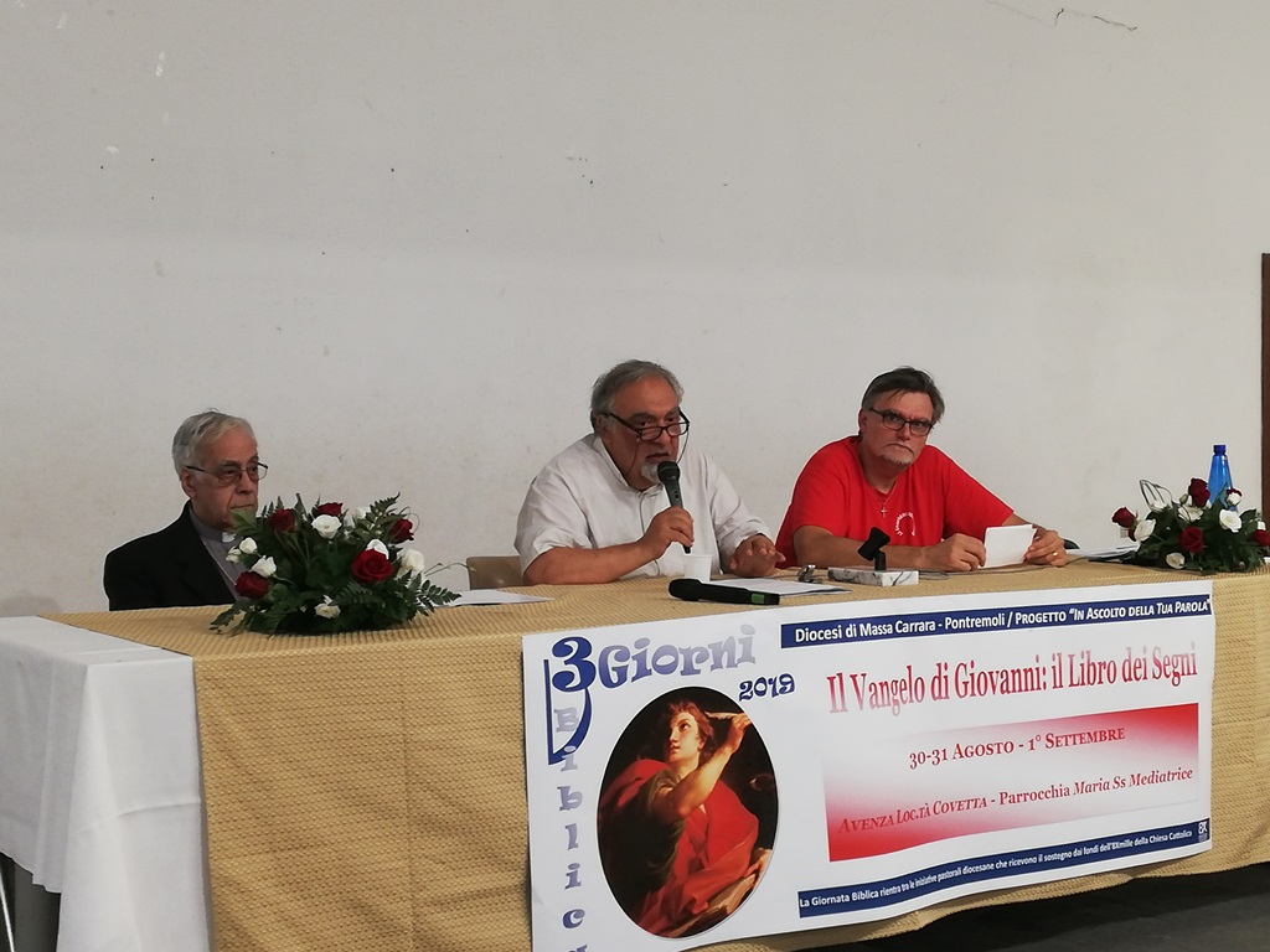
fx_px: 1981
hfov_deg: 35.5
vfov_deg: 27.0
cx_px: 635
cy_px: 476
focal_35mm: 54
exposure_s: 1/33.3
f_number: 2.2
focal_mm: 3.81
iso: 250
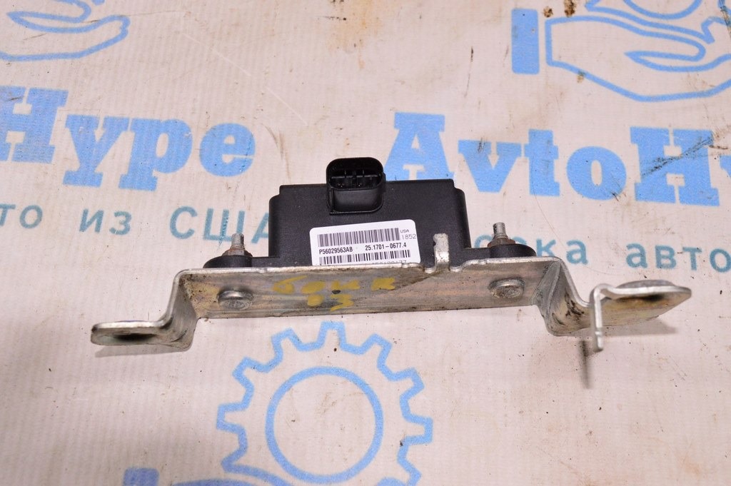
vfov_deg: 31.8
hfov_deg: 46.4
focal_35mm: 42
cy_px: 243
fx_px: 852
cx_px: 366
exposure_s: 1/160
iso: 1600
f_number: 8
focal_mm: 28
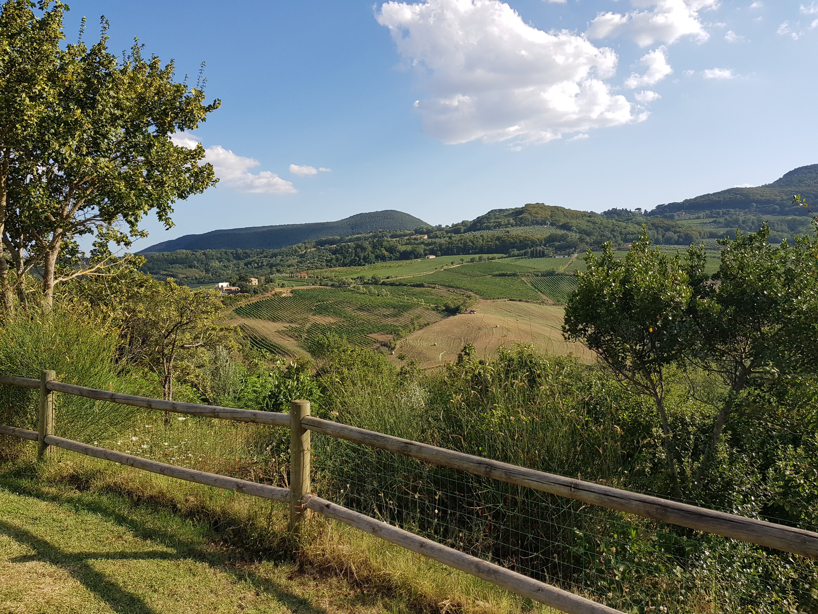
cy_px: 307
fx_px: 614
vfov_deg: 53.1
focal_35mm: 26
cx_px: 409
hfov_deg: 67.3
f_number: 1.7
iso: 40
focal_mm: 4.2
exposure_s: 1/1668
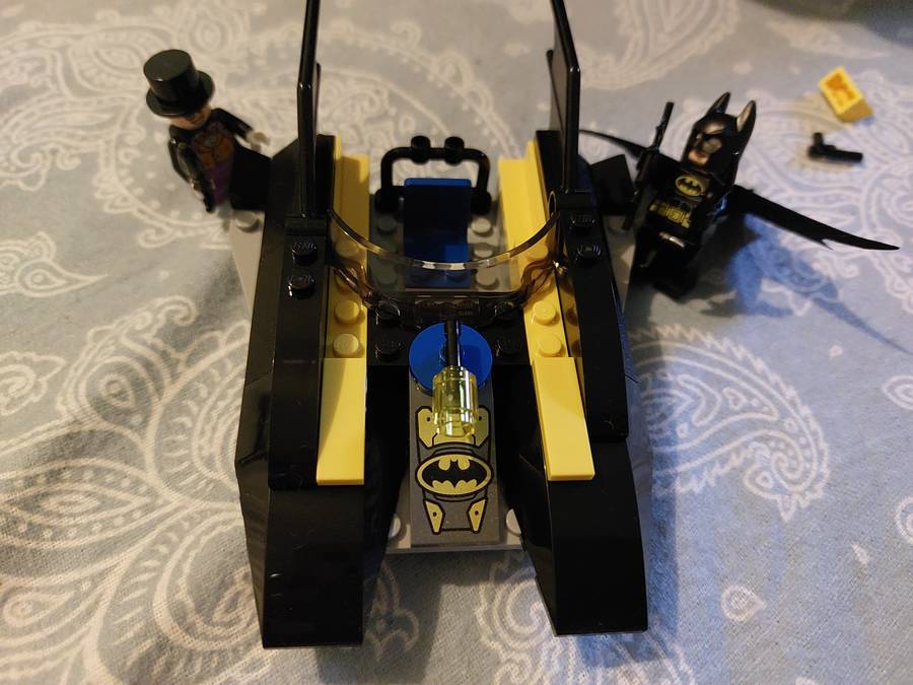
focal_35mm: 24
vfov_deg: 56.8
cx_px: 456
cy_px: 342
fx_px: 633
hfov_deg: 71.6
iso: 1000
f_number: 1.8
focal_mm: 5.23
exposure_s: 1/25
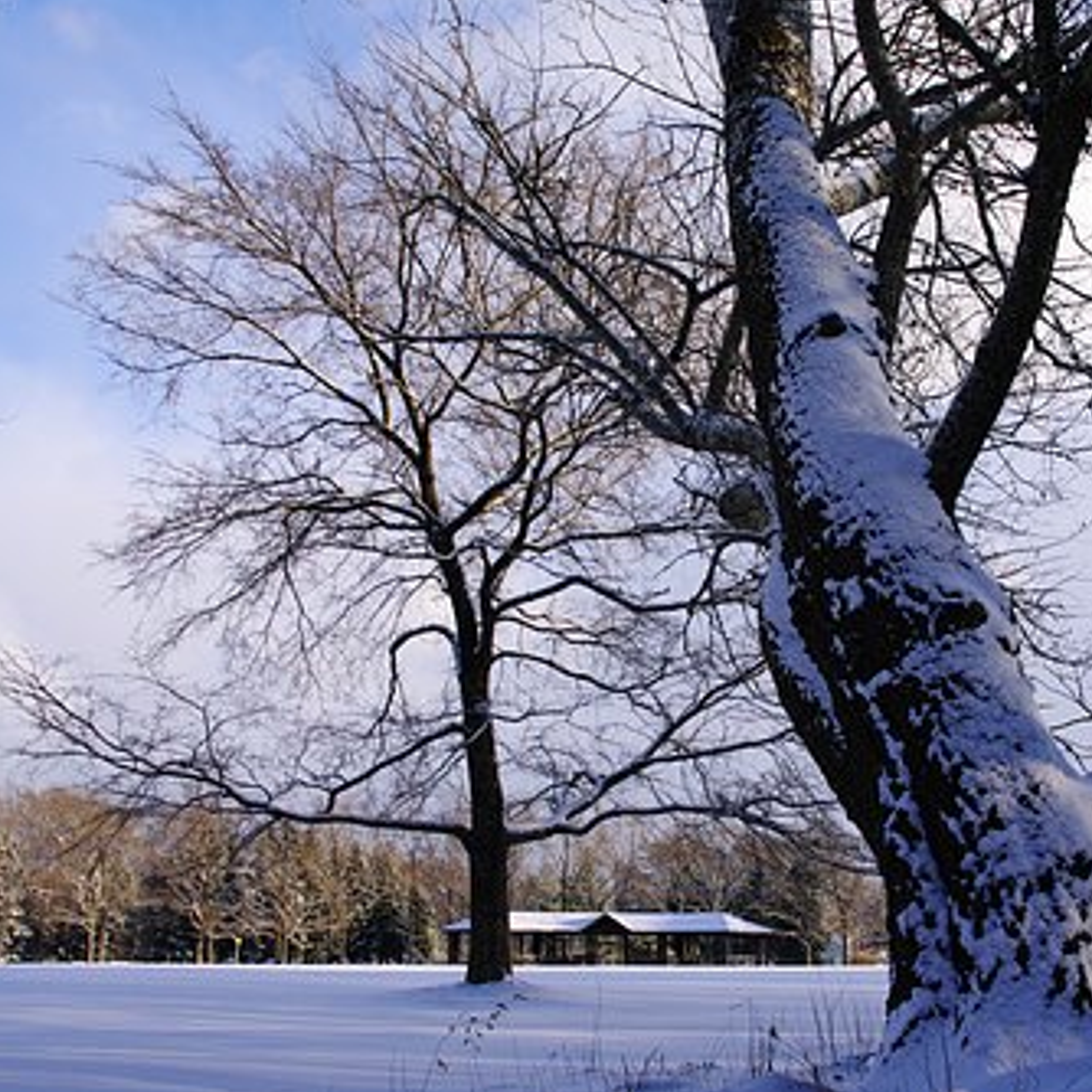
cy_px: 546
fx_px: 1535
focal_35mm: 43
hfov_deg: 38.8
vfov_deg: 39.2
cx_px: 700
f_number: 7.1
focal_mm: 22
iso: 400
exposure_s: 1/320
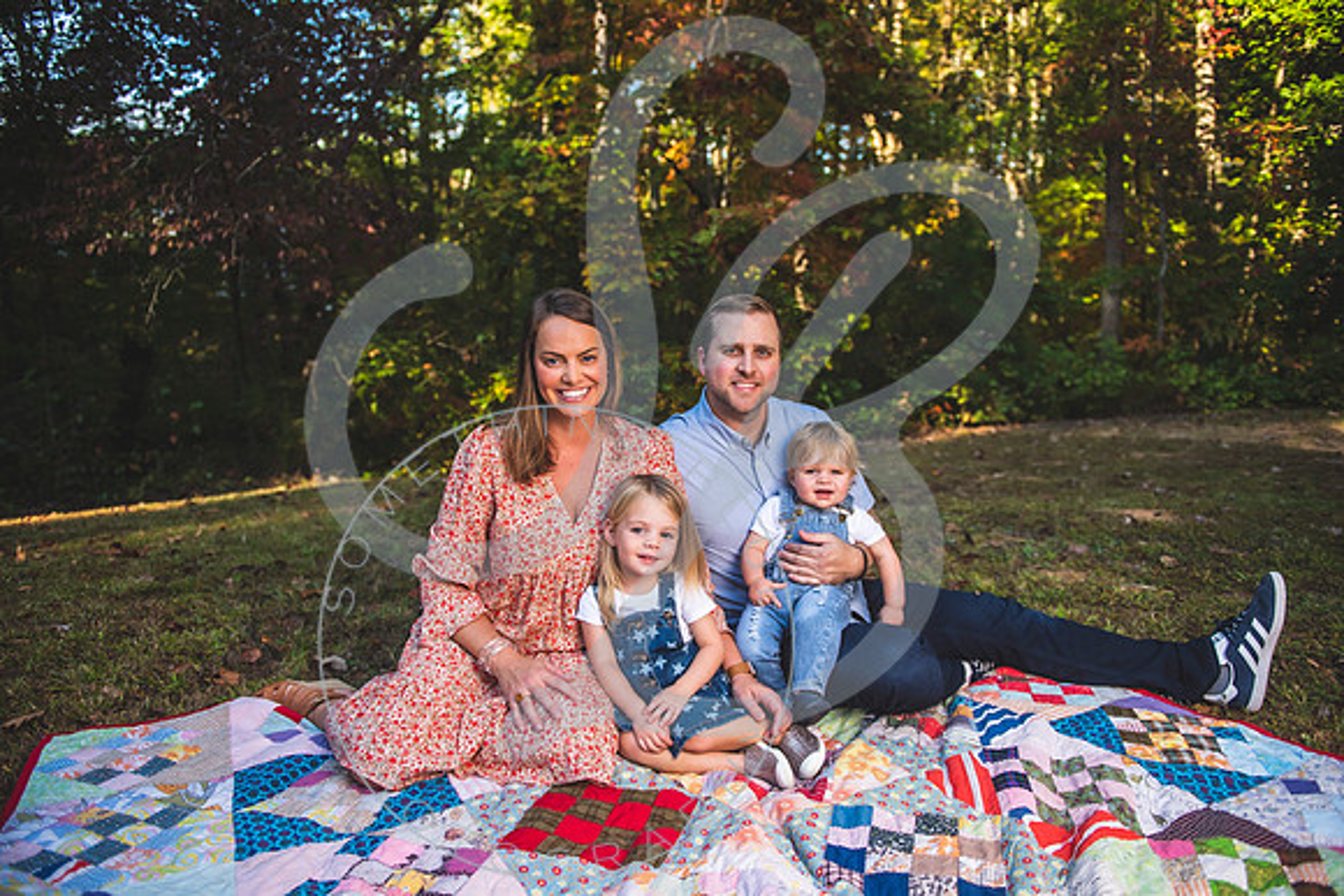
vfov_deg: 53.2
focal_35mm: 24
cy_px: 448
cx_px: 672
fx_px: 896
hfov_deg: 73.7
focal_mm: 24
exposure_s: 1/400
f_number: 2.8
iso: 100
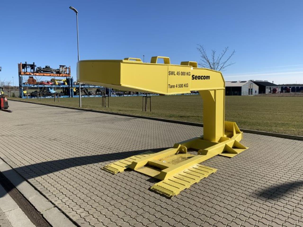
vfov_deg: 53.1
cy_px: 114
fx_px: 228
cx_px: 152
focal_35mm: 26
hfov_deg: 67.3
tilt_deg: -4.1
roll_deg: -0.8
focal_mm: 4.25
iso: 25
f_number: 1.8
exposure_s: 1/2833
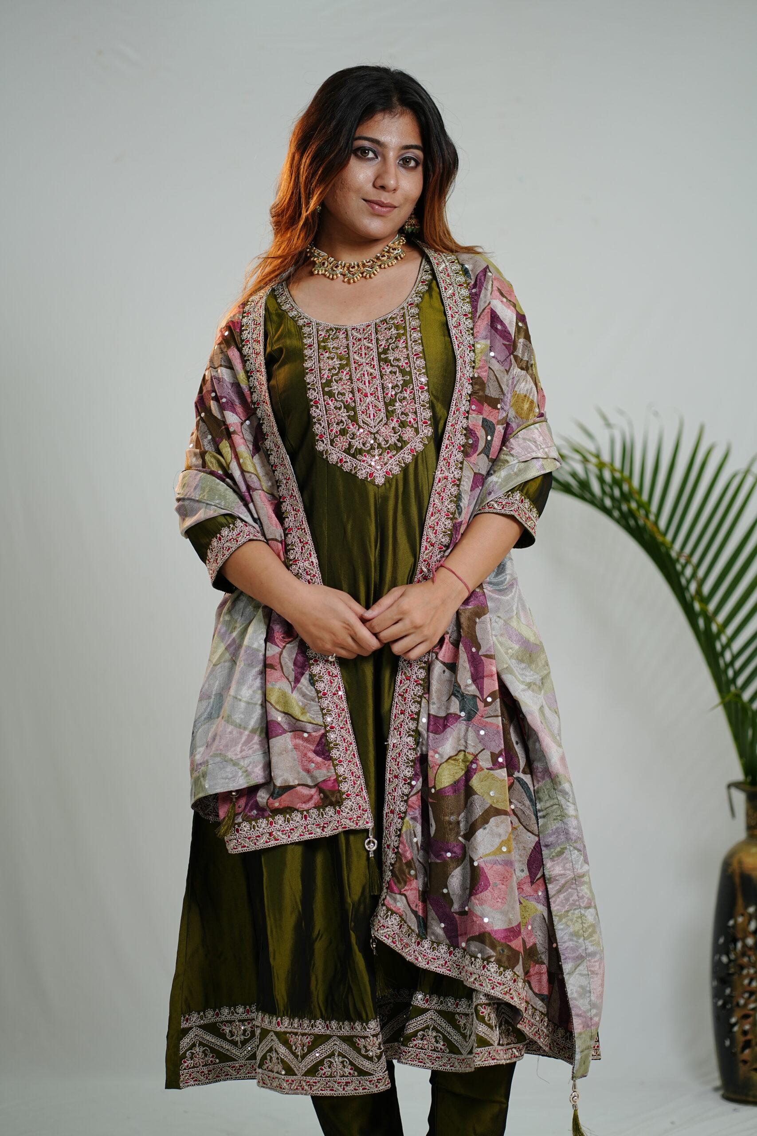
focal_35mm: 85
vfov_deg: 23.9
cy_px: 568
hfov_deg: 16.1
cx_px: 378
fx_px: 2680
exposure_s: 1/160
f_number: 2.5
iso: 250
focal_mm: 85
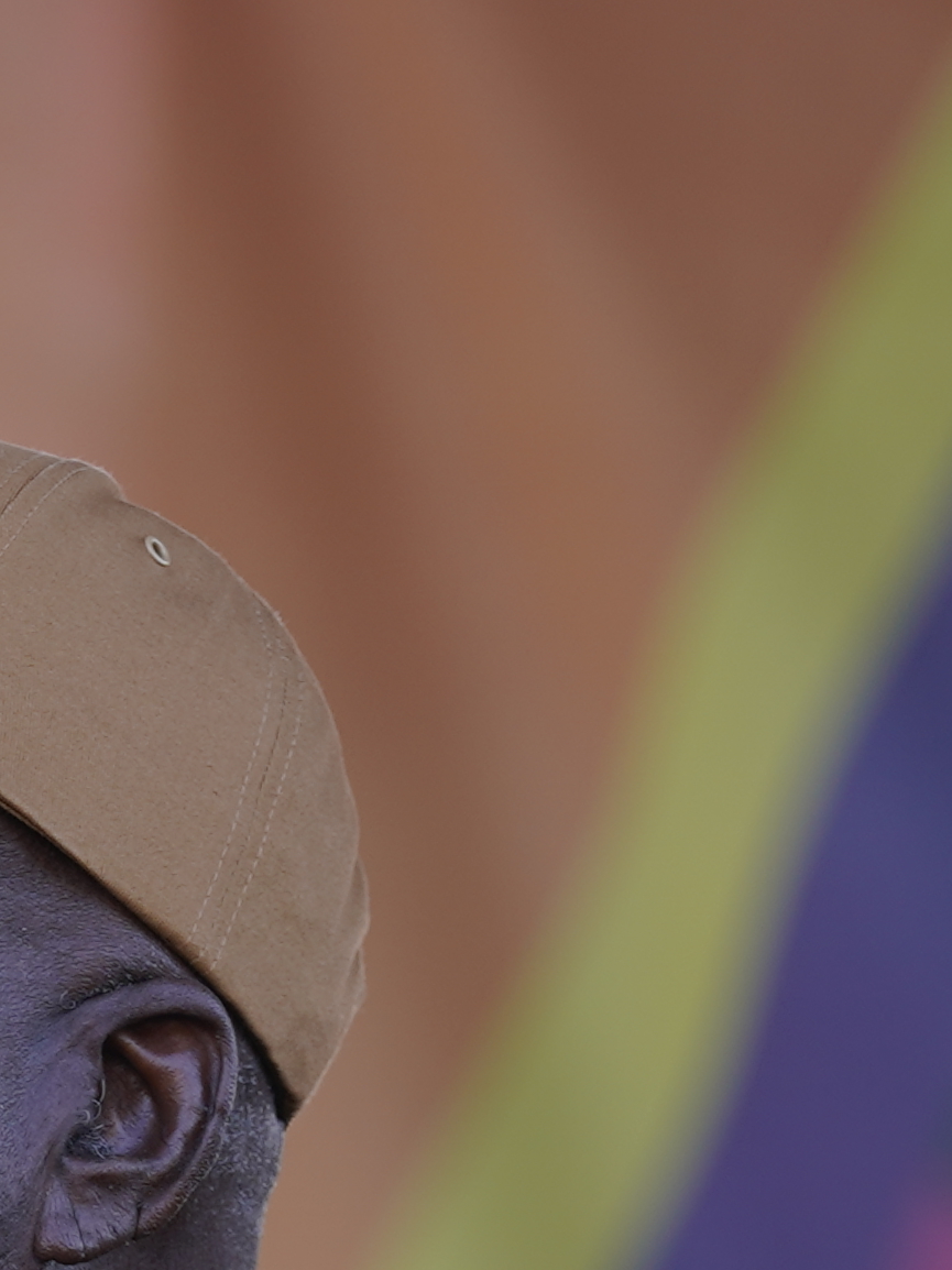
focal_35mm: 650
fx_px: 23844
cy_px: 1388
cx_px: -29
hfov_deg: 2.3
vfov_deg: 3.0
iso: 100
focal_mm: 130
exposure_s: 1/160
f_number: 4
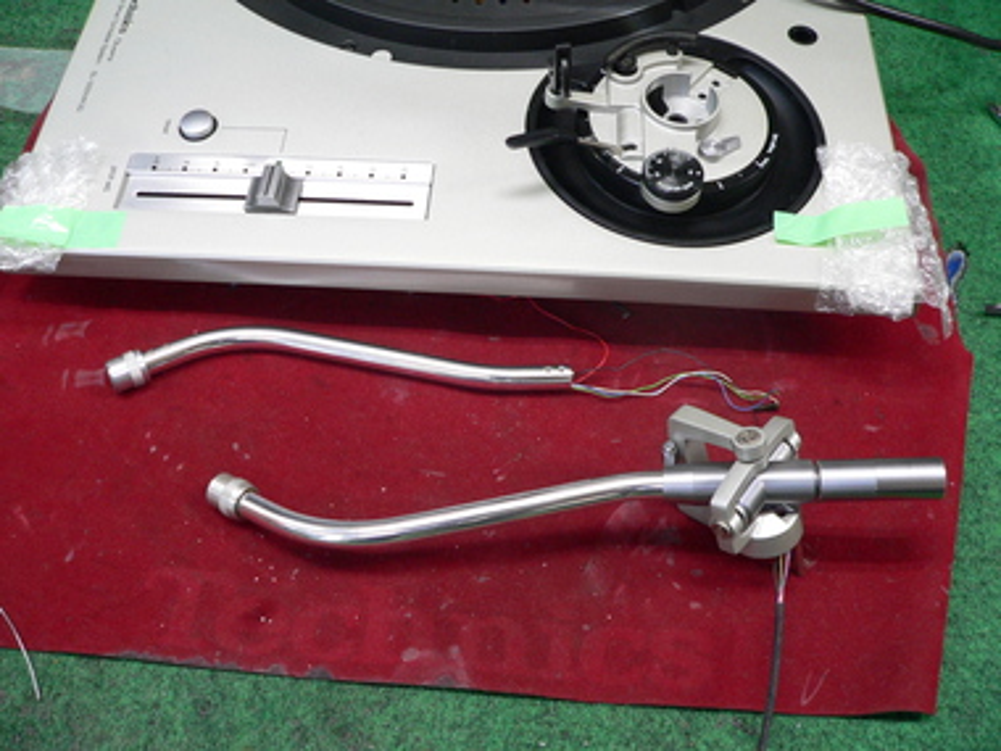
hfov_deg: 51.4
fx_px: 1041
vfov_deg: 39.7
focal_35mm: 36
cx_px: 500
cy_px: 376
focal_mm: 6
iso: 200
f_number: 2.8
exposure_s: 1/20
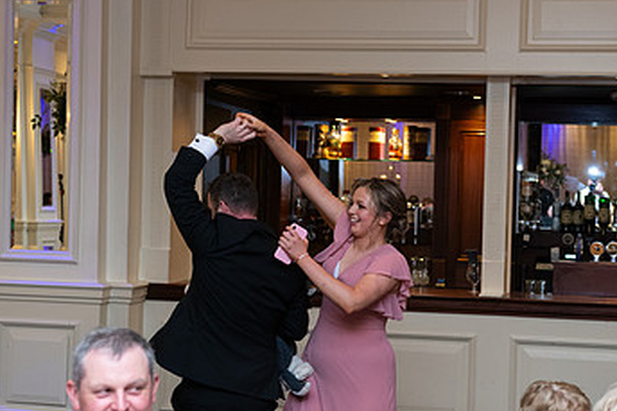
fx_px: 1388
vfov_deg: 16.8
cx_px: 312
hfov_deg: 25.1
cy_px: 222
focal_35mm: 81
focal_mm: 48
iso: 800
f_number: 3.5
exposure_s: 1/160
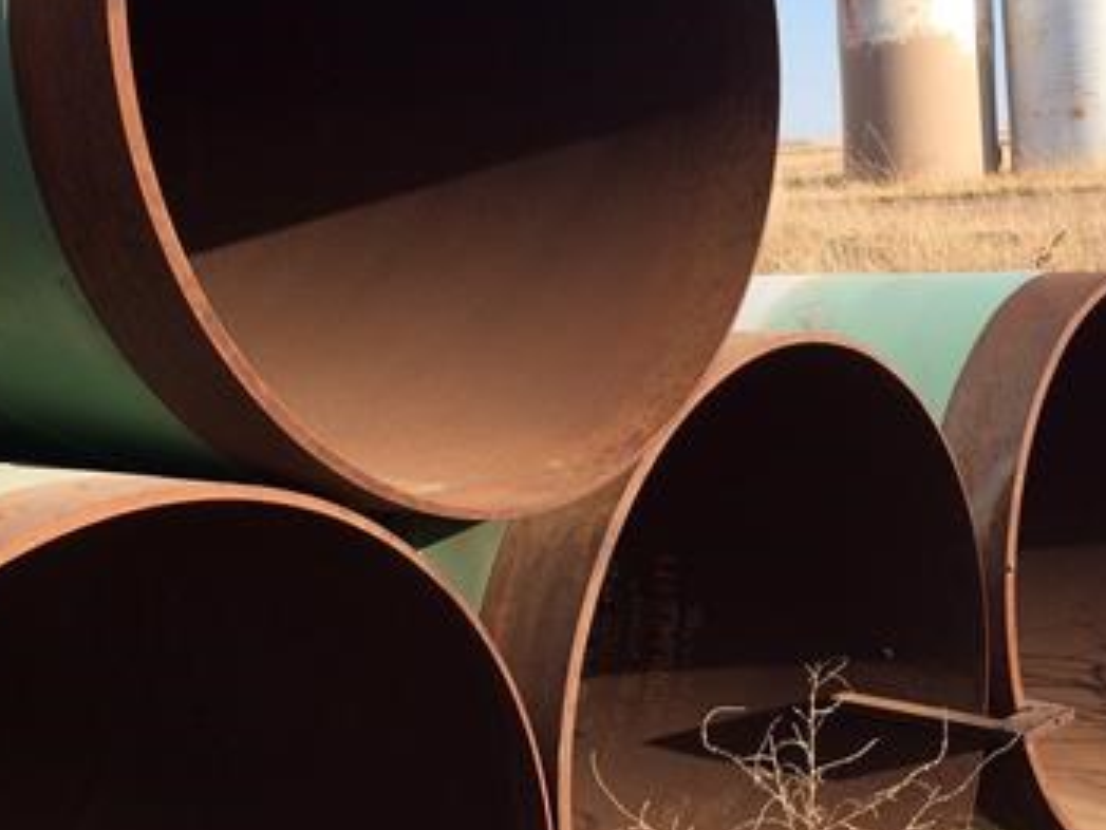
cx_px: 583
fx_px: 1726
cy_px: 336
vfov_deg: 27.0
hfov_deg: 35.5
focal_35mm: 54
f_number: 2.2
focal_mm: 4.15
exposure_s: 1/1172
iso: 32
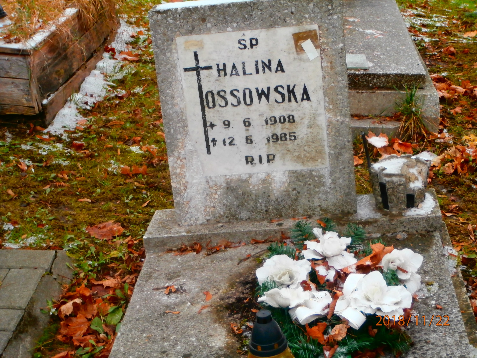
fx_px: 937
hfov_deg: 28.6
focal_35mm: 68
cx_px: 238
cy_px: 179
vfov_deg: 21.6
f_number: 4.7
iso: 200
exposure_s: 1/40
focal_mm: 12.1
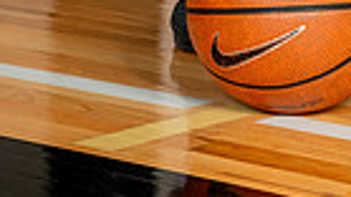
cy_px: -298
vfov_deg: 5.5
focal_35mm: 211
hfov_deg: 10.2
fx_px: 1963
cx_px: 336
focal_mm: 62
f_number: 8
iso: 250
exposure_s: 1/500
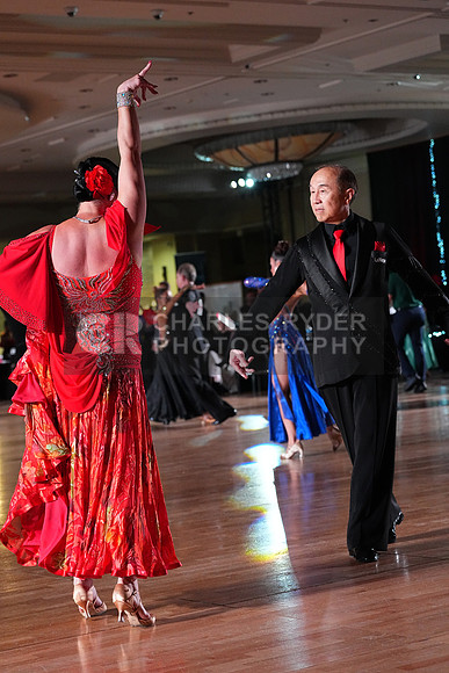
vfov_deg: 24.8
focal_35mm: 82
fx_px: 1533
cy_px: 336
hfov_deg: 16.7
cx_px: 224
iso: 6400
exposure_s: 1/400
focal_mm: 82
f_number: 5
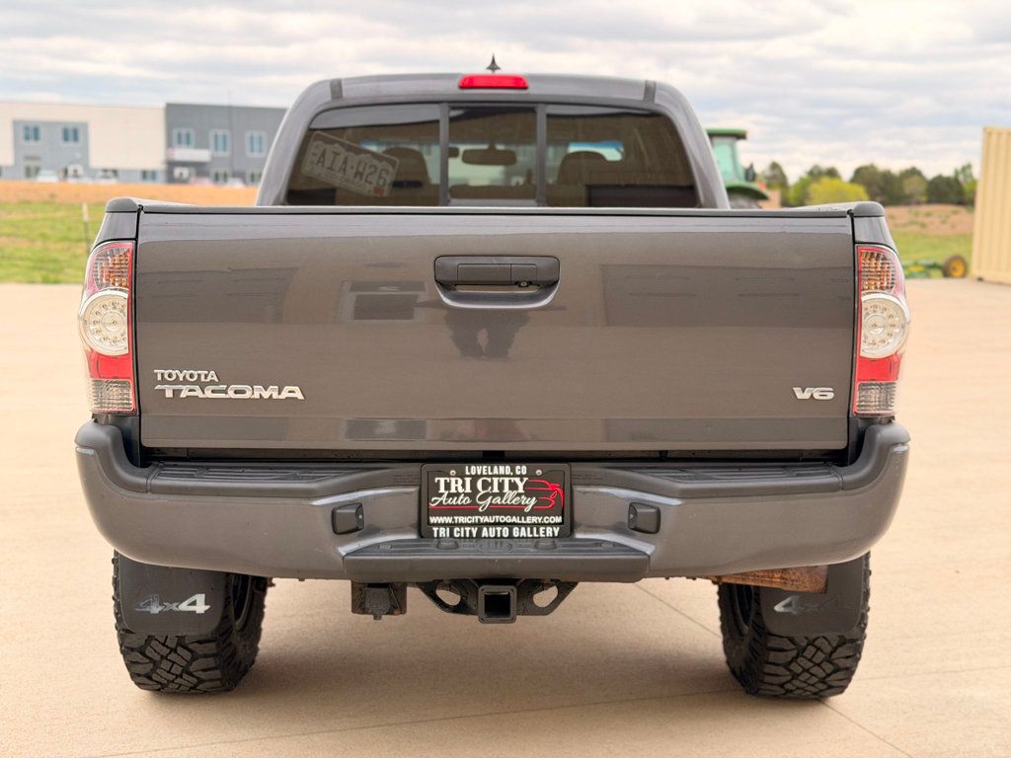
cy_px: 379
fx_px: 1402
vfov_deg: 30.3
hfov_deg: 39.7
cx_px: 506
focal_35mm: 48
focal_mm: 6.76
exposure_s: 1/712
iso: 100
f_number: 1.78
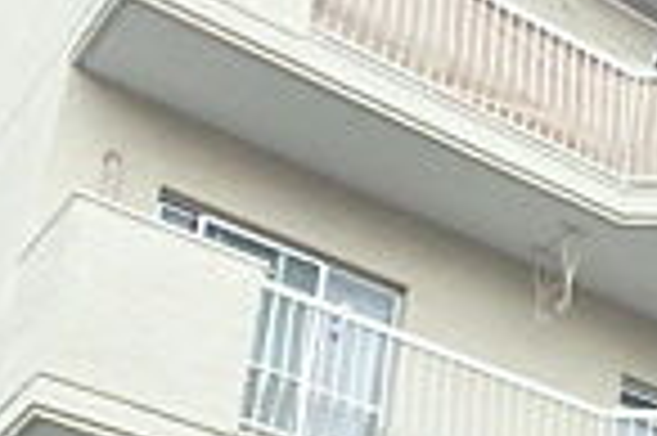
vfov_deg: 13.2
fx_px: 1750
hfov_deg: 19.2
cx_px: 922
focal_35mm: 96
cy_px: 715
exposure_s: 1/800
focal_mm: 3.7
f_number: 3.5
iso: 800
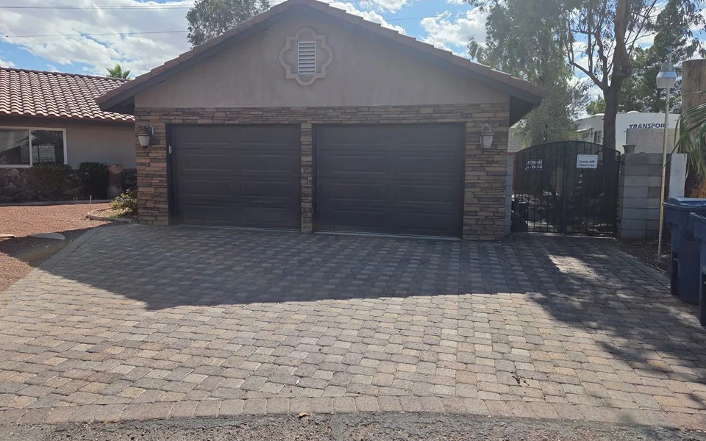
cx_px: 340
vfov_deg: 47.6
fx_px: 500
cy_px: 215
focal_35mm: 26
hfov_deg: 70.4
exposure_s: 1/7599
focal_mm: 5.4
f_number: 1.8
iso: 80
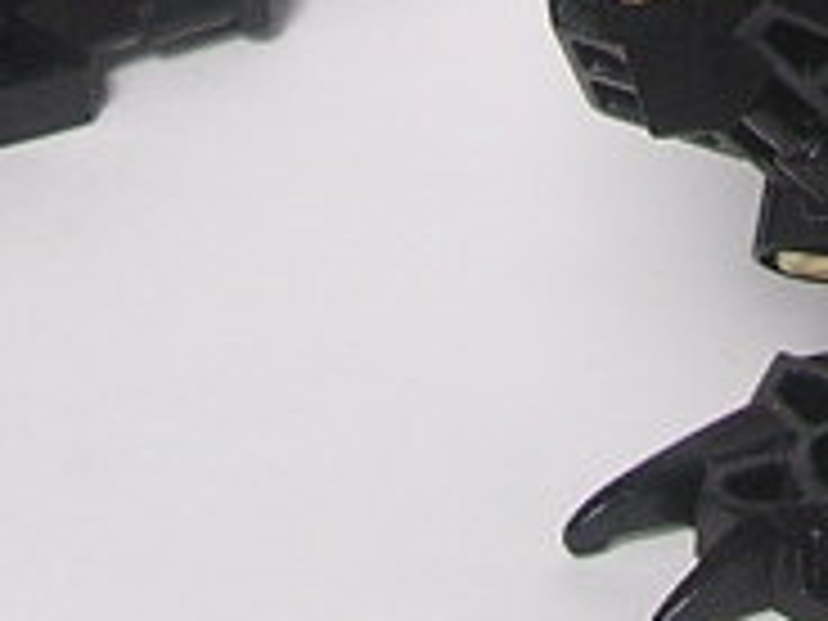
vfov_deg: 6.8
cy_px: -738
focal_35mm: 211
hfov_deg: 9.3
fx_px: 5047
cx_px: 720
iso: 100
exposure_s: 1/23.7
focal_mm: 5.8
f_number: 2.8
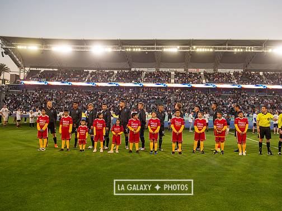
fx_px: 253
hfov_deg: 58.3
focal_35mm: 31
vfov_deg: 45.4
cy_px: 104
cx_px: 153
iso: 640
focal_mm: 28
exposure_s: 1/250
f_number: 4
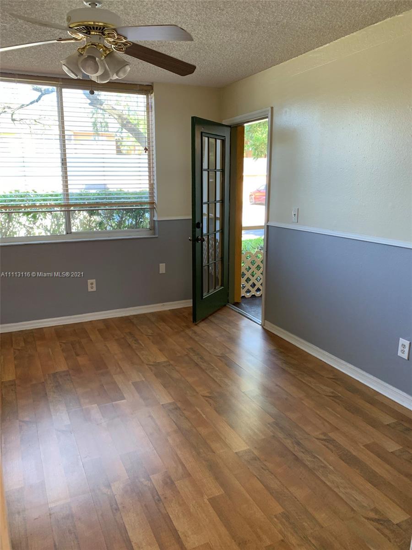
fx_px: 413
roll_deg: +0.0
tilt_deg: -11.7
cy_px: 275
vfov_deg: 67.3
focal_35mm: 26
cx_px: 206
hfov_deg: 53.1
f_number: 1.8
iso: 100
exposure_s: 1/81
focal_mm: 4.25
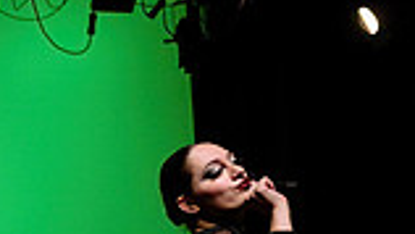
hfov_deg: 11.7
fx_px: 1882
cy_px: 490
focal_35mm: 171
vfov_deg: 6.8
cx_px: -299
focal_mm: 38
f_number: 2.8
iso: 1600
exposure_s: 1/270
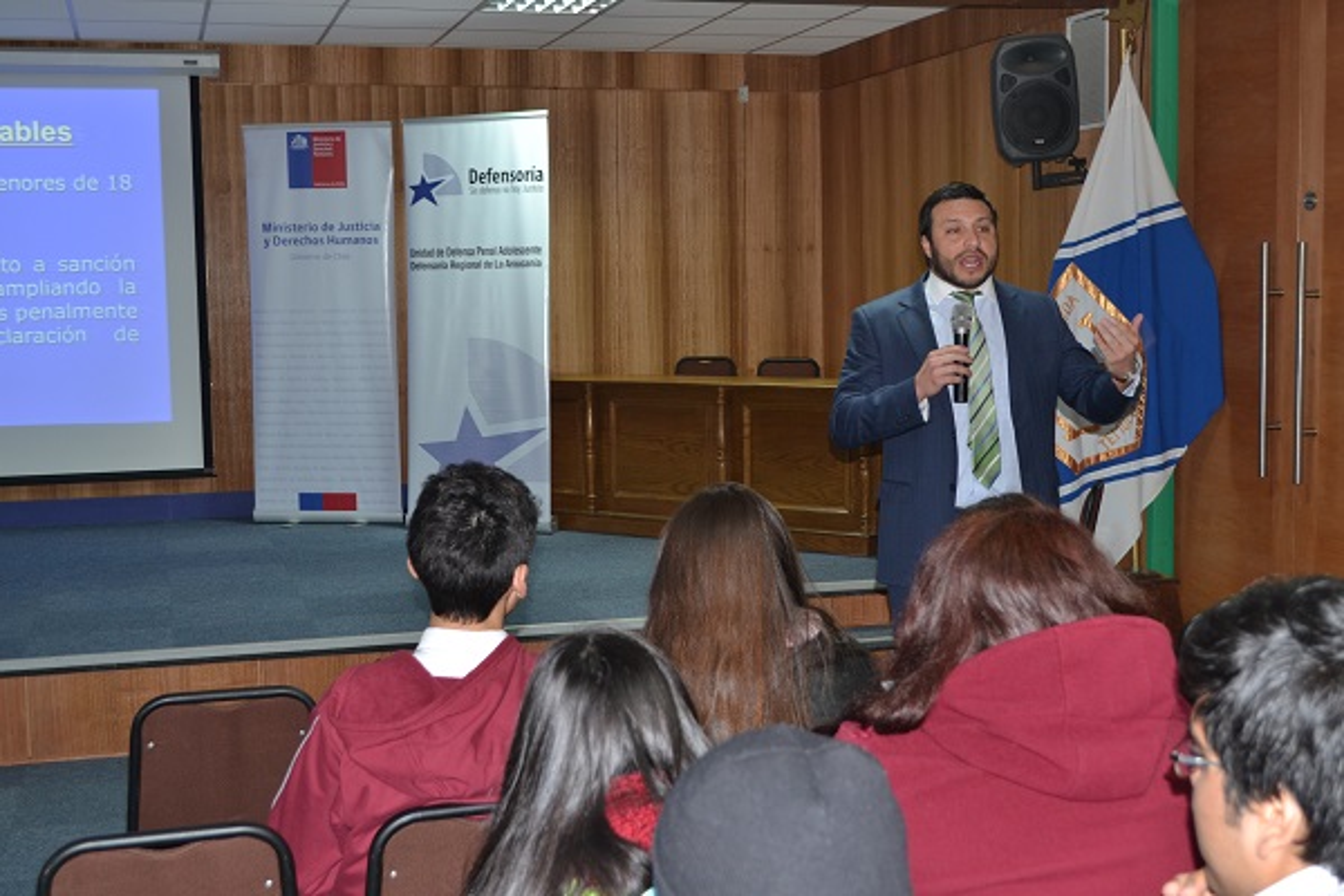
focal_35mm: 48
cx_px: 672
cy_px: 448
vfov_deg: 28.1
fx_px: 1792
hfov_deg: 41.1
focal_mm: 32
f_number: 5.6
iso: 400
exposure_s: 1/13
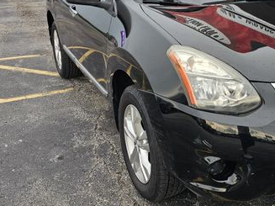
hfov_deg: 39.2
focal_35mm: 45
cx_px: 245
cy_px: 50
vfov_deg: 31.6
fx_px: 357
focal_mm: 6.3
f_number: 1.7
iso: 50
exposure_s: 1/180
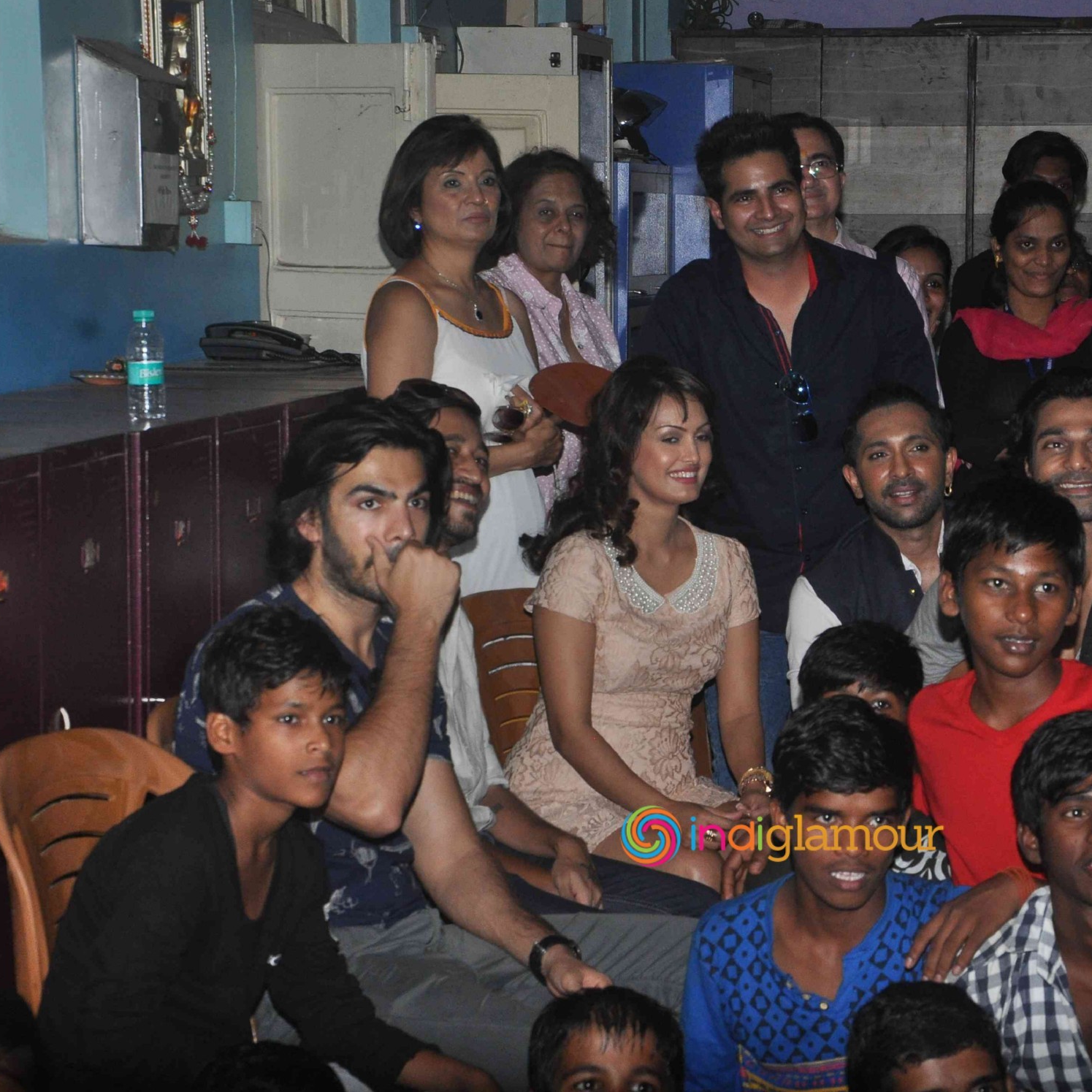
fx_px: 3569
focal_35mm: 100
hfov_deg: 17.3
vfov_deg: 17.4
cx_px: 782
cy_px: 545
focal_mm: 52
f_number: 10
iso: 800
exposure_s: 1/250
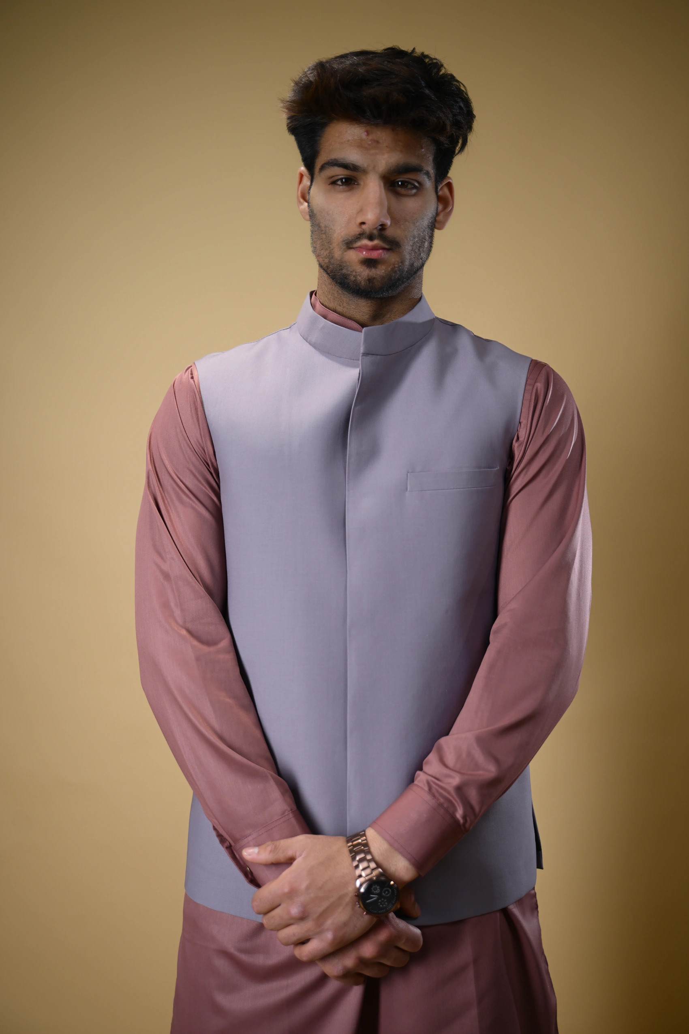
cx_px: 344
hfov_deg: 31.2
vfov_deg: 45.4
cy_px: 517
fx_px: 1234
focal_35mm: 43
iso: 125
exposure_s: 1/125
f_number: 2.8
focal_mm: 43
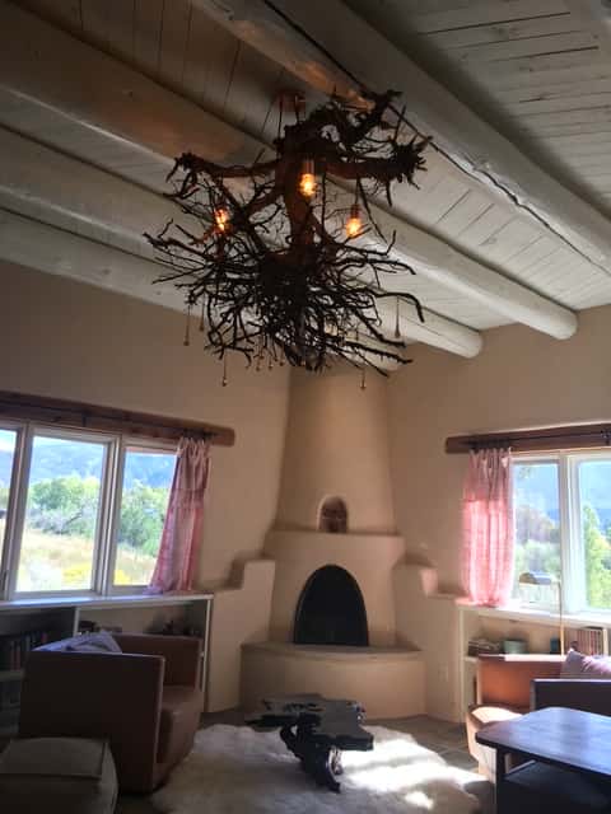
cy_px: 407
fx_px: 682
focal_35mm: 29
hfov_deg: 48.2
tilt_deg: +9.3
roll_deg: -2.5
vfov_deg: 61.7
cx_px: 306
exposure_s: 1/120
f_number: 2.2
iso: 40
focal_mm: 4.15
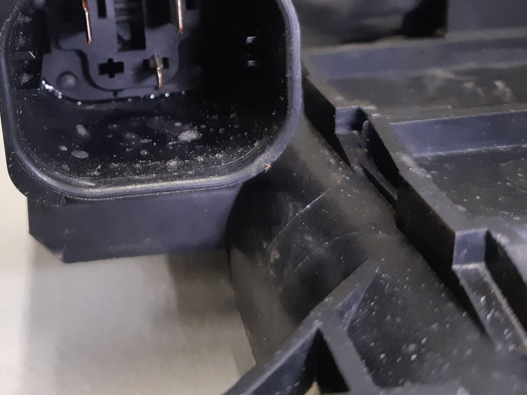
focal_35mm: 46
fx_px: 700
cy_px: 68
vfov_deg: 30.6
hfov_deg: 39.5
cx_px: 99
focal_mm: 3.93
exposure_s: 1/50
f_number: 1.7
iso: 250
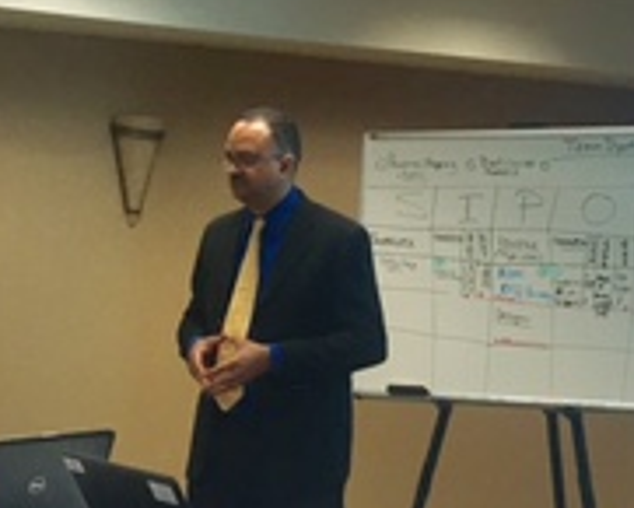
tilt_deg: -2.4
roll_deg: -0.7
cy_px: 371
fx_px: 1877
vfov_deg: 15.3
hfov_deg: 19.2
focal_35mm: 100
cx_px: 347
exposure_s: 1/40
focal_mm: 4.15
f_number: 2.2
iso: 25
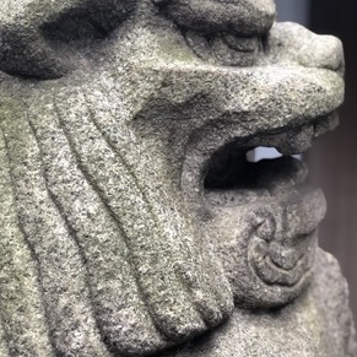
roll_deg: -2.4
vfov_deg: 22.2
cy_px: 152
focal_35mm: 78
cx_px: 180
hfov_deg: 22.2
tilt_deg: -1.5
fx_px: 910
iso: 40
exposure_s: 1/30
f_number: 2.8
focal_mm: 6.6
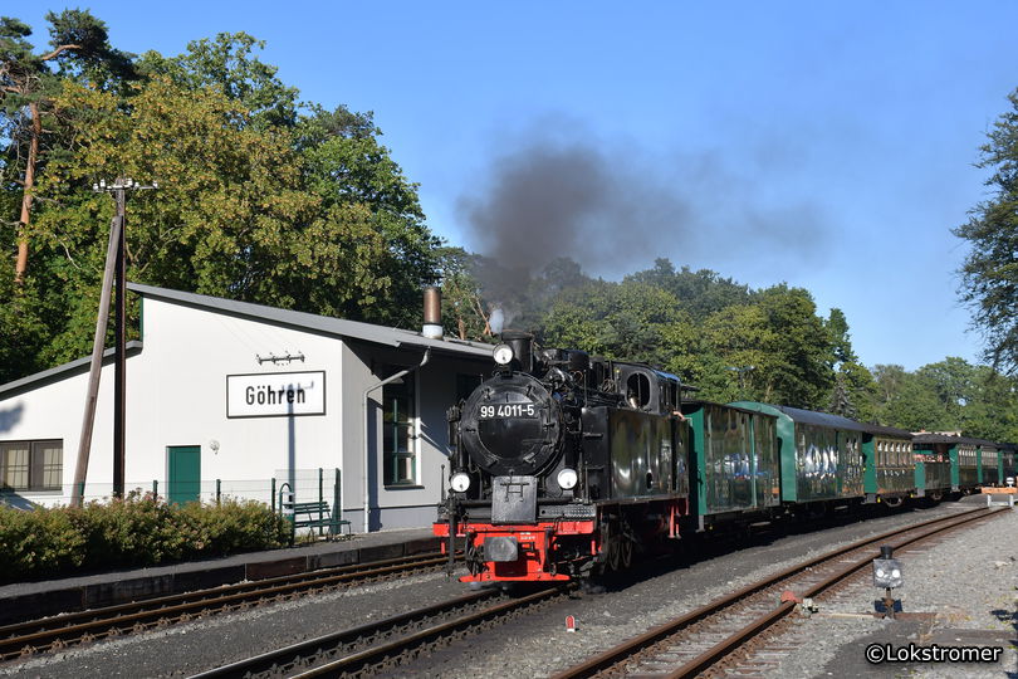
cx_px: 509
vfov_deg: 26.0
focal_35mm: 52
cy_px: 340
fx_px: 1470
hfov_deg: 38.2
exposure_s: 1/640
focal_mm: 35
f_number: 8
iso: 200
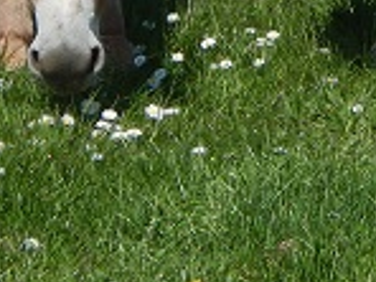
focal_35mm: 287
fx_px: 3117
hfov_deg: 6.9
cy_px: -136
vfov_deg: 5.1
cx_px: 424
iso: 125
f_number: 4.3
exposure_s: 1/1000
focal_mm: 15.3
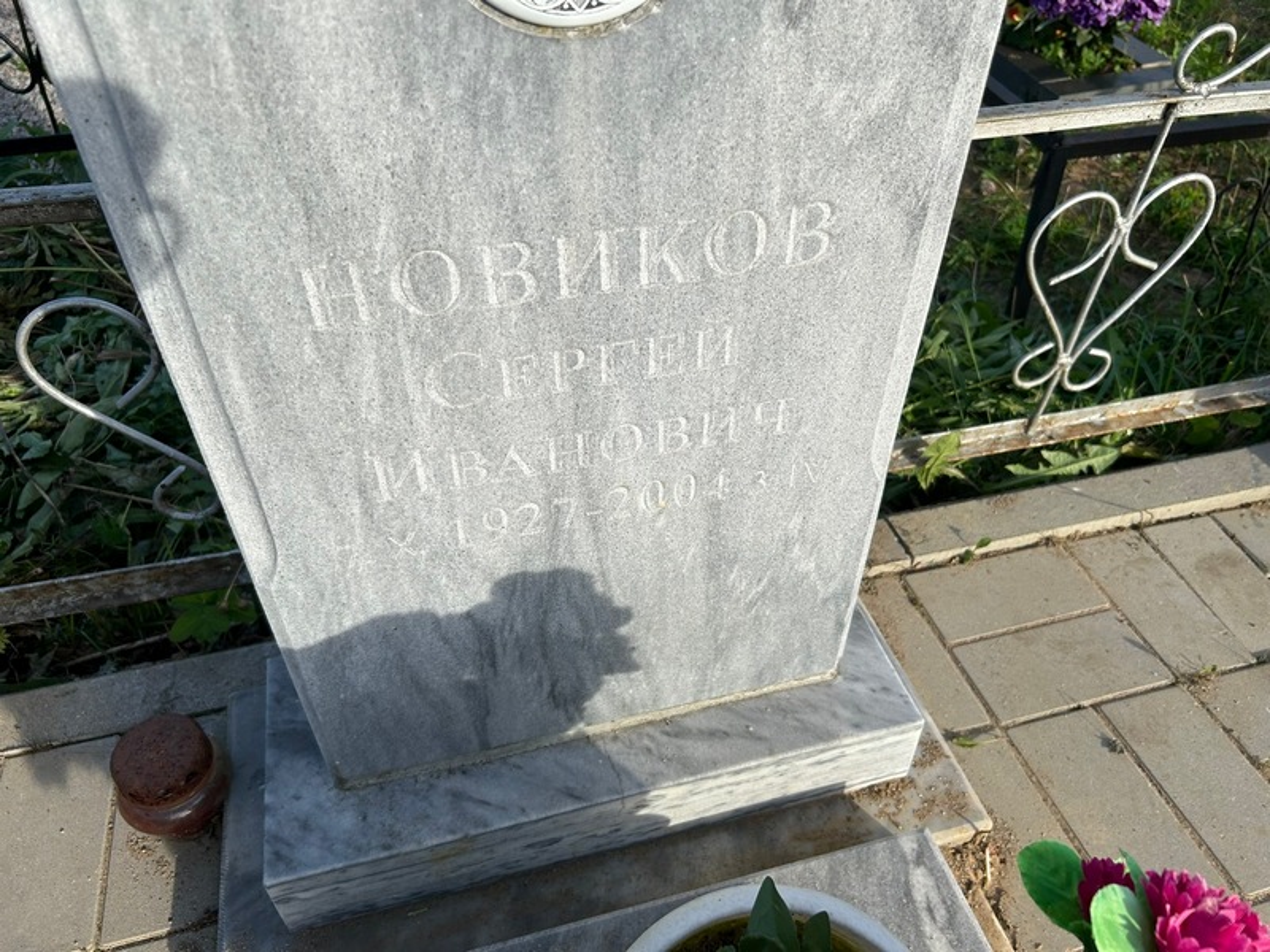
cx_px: 635
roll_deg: -0.2
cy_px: 476
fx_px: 954
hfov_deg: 67.3
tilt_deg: -40.7
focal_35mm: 26
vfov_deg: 53.1
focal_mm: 5.7
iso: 50
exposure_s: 1/2632
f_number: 1.5
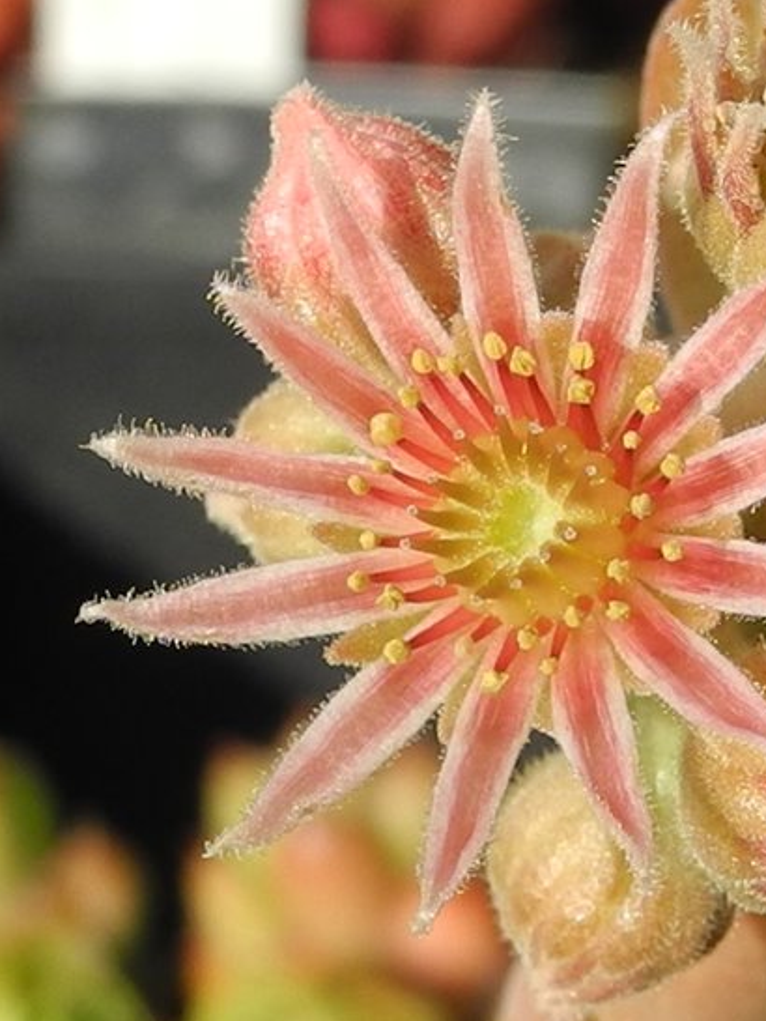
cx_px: 553
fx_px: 1209
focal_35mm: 41
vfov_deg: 45.7
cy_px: 467
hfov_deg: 34.6
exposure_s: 1/1000
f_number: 3.5
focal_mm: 6
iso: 100
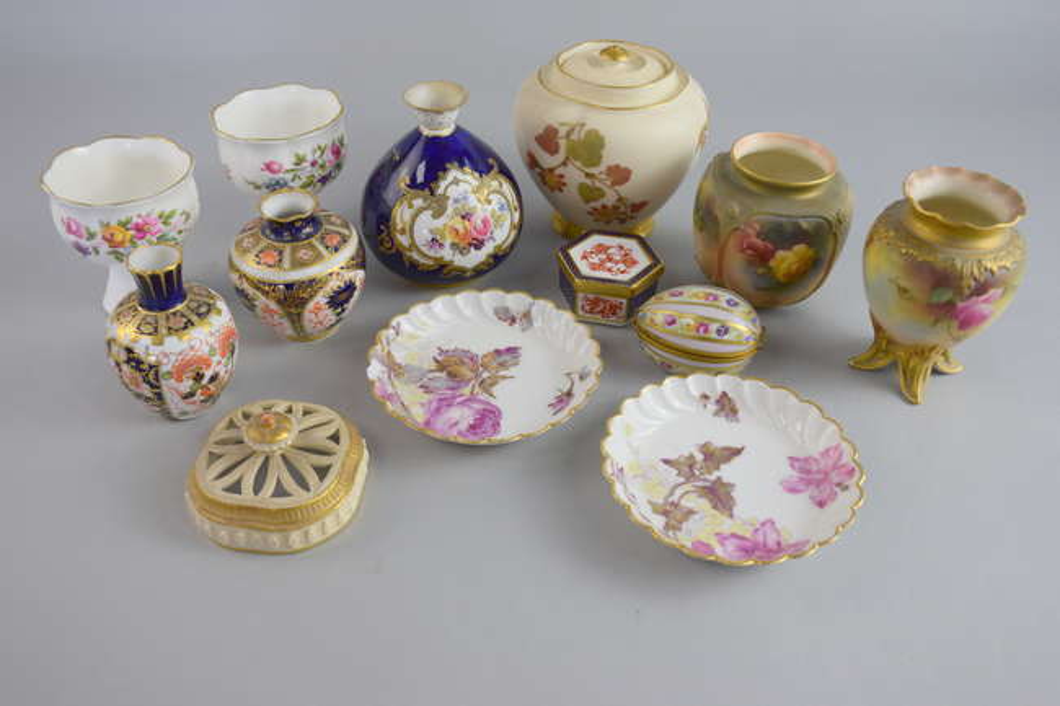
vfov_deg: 39.9
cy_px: 353
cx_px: 530
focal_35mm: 33
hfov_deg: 57.2
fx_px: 971
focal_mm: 22
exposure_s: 1/125
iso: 400
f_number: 6.3
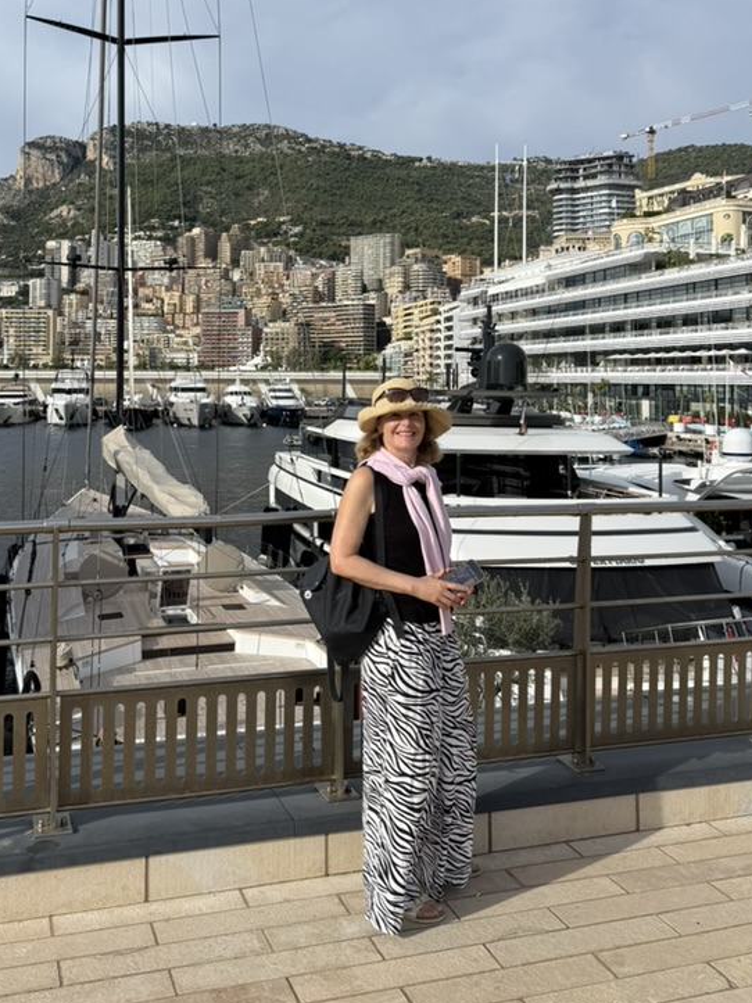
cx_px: 283
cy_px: 345
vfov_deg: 53.1
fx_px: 985
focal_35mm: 34
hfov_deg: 41.5
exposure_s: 1/8130
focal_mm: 6.76
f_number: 1.78
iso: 80
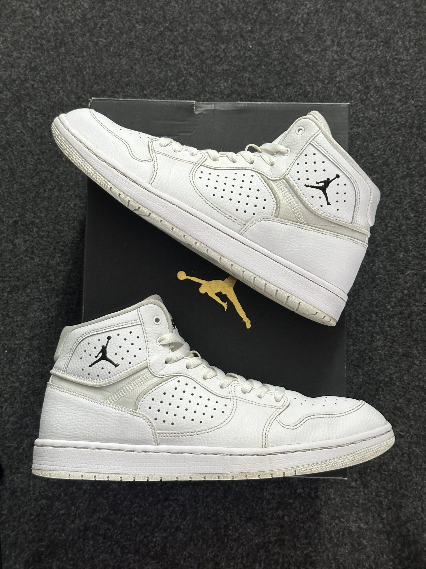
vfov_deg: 39.7
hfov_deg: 30.3
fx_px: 788
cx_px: 213
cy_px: 284
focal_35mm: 48
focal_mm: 6.86
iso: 160
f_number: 1.78
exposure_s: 1/50
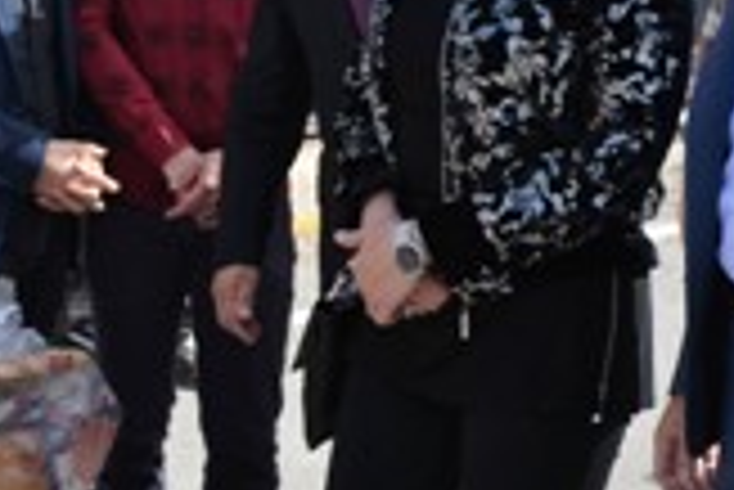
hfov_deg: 17.2
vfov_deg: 11.6
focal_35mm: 118
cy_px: 276
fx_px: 2408
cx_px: 189
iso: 100
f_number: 7.1
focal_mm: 20
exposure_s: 1/200
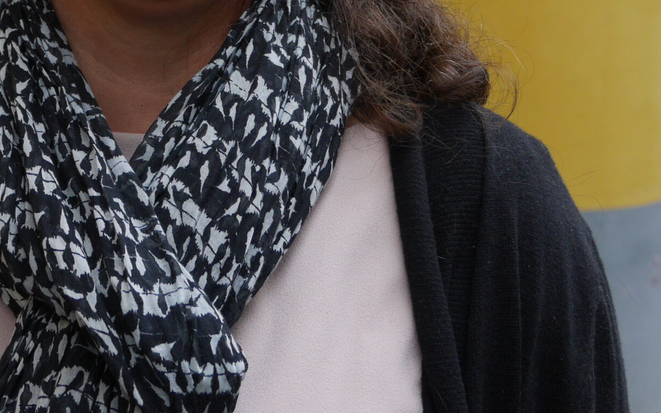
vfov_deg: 11.5
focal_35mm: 111
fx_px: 1999
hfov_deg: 18.4
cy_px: -85
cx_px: 55
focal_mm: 25
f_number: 4.7
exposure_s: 1/160
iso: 400
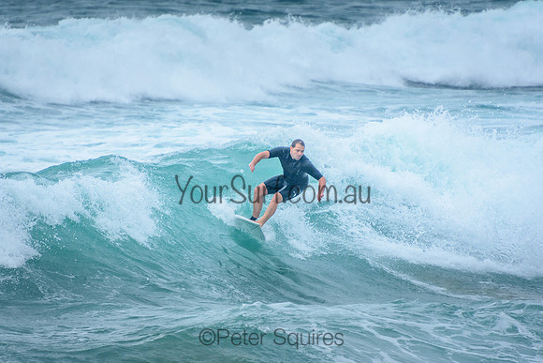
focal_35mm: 600
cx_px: 272
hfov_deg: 3.4
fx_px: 9052
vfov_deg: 2.3
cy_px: 182
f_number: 5.6
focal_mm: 400
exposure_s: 1/2000
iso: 560
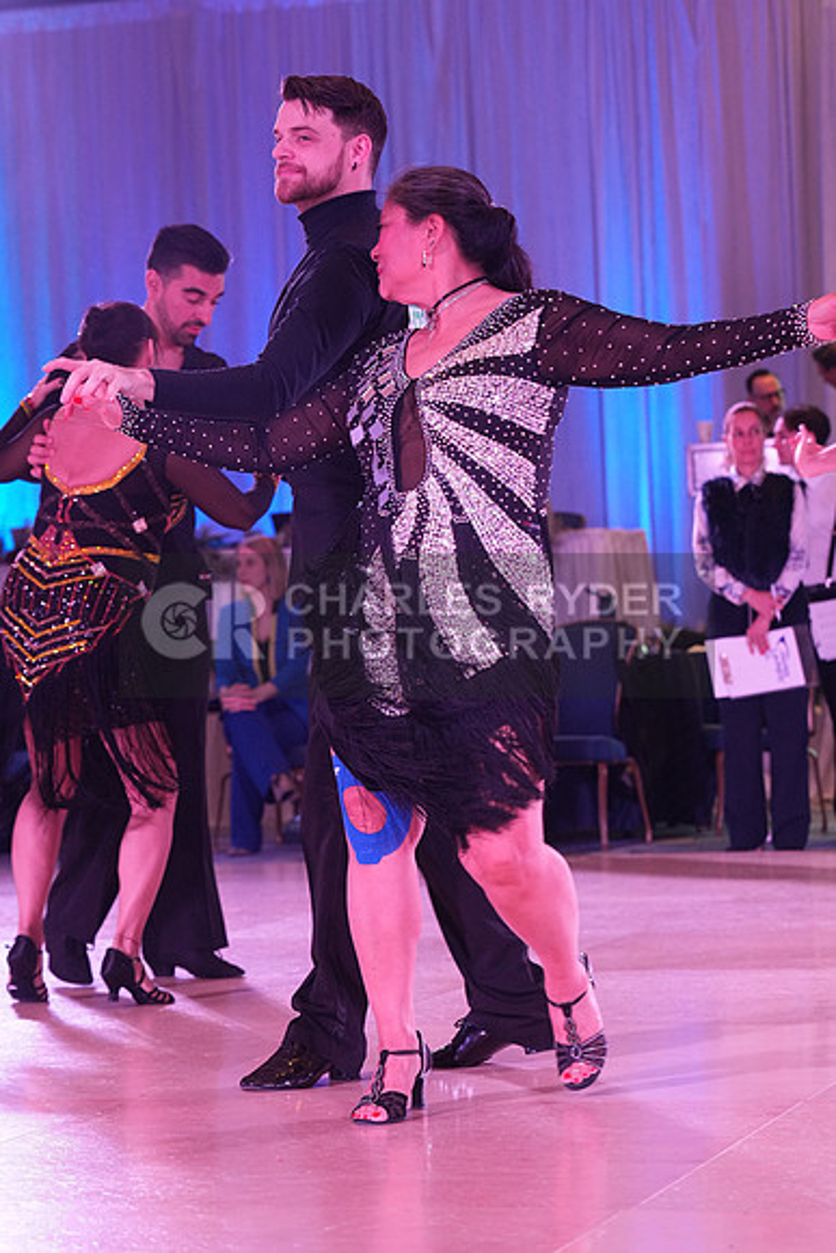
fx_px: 3481
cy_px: 626
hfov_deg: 13.7
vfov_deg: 20.4
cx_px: 418
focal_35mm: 100
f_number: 5.6
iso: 2500
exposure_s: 1/200
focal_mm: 100
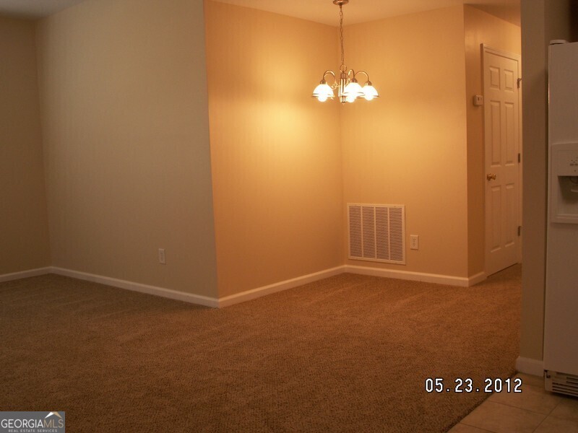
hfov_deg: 52.6
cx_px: 289
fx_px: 584
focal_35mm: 35
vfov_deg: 40.7
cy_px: 216
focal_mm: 5.86
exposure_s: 1/40
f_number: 2.8
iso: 80
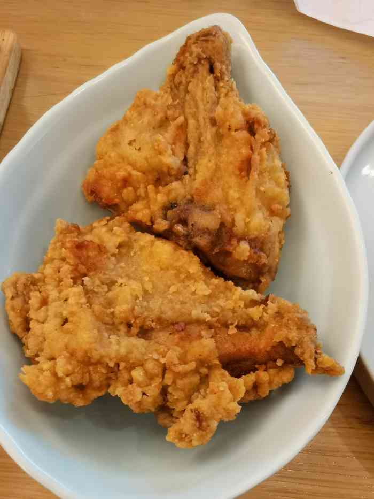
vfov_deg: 67.3
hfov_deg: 53.1
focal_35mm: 26
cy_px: 250
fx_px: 374
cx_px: 187
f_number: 2.2
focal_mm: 2.26
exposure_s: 1/30
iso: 160
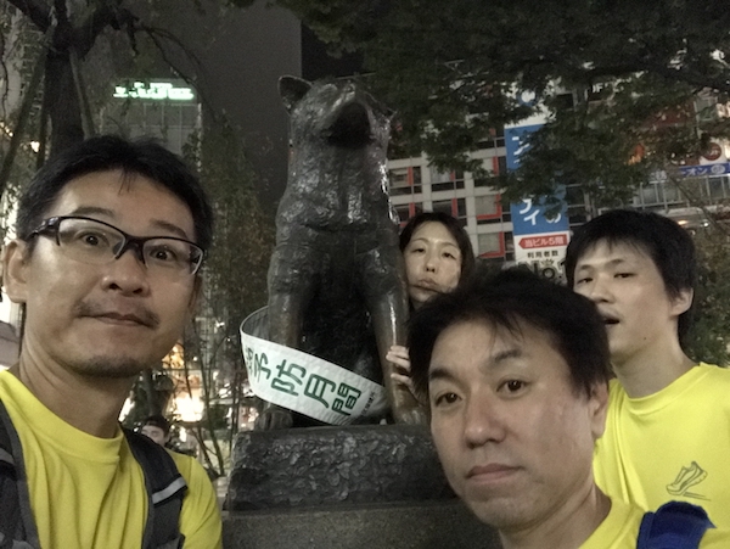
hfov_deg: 56.8
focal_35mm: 32
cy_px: 274
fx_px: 675
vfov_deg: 44.2
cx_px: 365
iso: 1600
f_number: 2.2
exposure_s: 1/17
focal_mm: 2.87
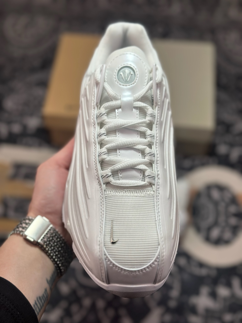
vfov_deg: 39.7
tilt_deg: -57.3
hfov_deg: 30.3
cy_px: 162
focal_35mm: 48
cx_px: 121
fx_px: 447
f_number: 1.78
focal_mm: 6.86
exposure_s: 1/2070
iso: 100
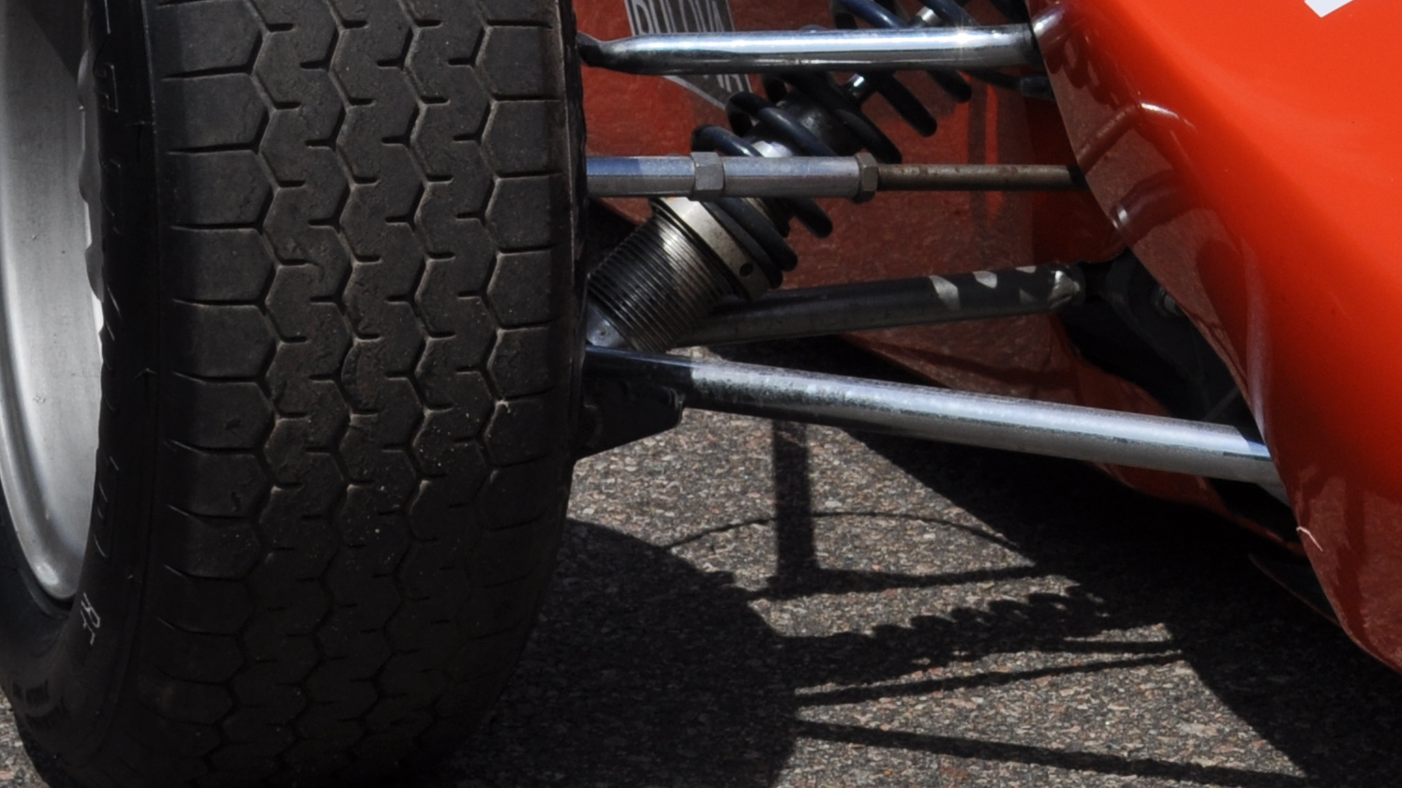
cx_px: 1274
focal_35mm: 144
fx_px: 5352
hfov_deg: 14.8
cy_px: -108
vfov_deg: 8.3
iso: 200
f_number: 13
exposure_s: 1/640
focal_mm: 32
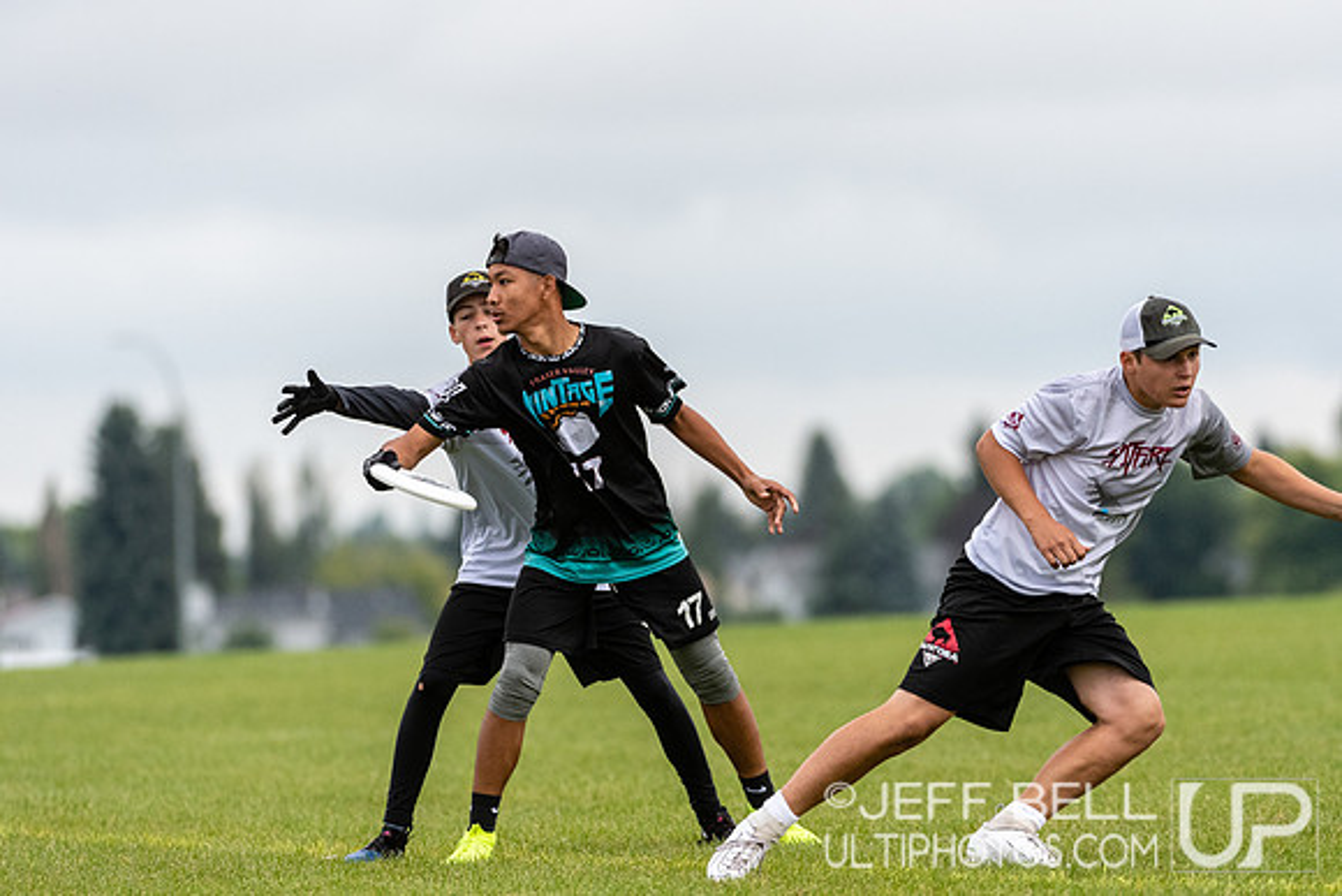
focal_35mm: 435
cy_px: 448
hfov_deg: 4.7
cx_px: 671
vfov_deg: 3.2
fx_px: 16219
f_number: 4
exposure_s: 1/2000
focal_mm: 290
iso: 1250
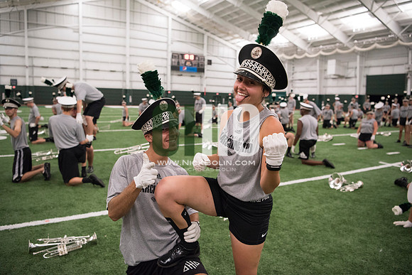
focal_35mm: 27
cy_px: 138
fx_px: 309
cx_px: 206
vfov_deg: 48.0
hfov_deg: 67.4
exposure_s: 1/320
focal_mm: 27
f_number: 3.2
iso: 3200
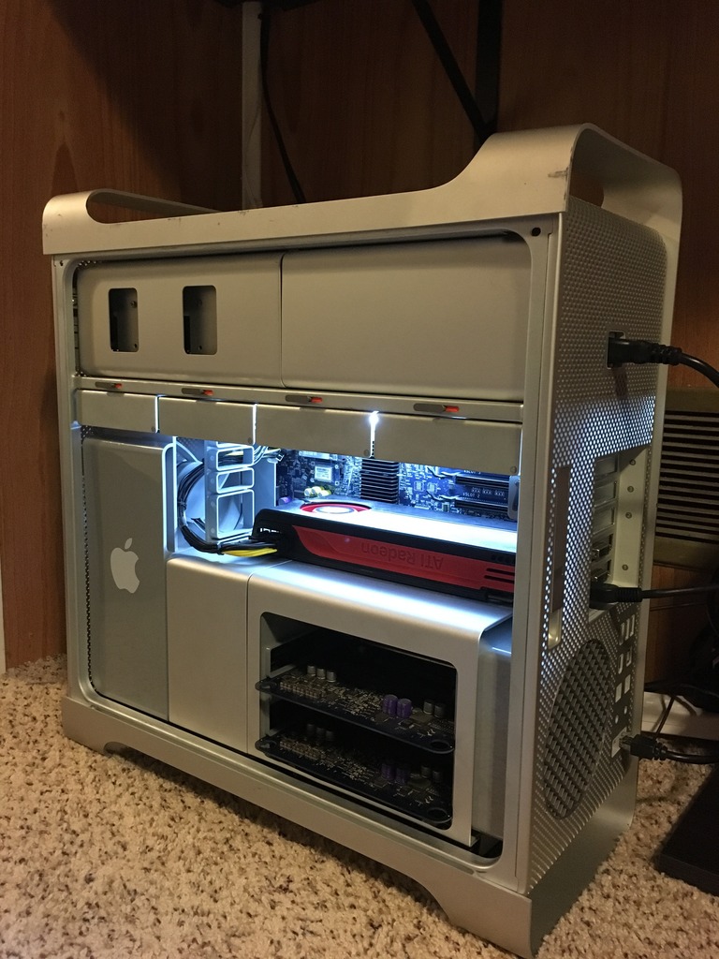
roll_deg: -1.2
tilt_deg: -8.8
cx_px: 360
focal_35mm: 29
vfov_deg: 61.7
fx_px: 803
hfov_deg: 48.2
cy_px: 480
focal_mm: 4.15
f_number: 2.2
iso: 320
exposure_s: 1/15
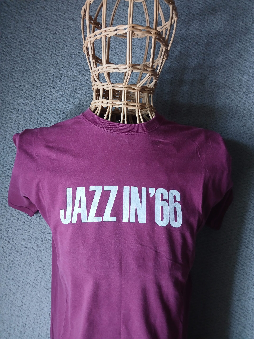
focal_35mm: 26
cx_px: 127
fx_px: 254
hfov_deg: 53.1
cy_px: 170
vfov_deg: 67.3
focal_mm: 3.98
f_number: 1.8
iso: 400
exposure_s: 1/25
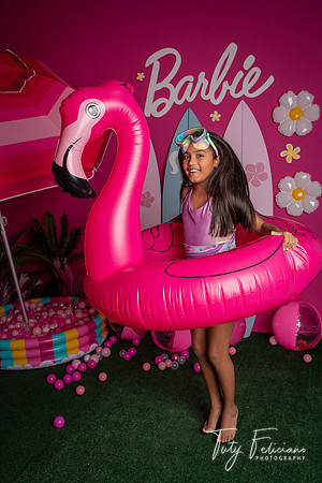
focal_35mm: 30
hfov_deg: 43.6
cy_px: 242
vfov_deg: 61.9
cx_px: 161
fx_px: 402
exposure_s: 1/200
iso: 500
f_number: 6.3
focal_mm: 30
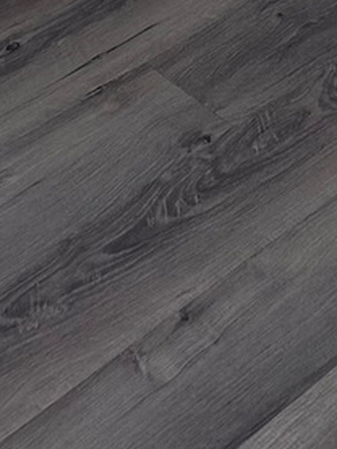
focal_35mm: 133
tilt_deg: -11.5
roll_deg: -0.6
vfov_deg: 11.2
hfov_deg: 11.1
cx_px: 92
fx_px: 1725
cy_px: -773
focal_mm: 6.86
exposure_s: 1/121
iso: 100
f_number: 1.78
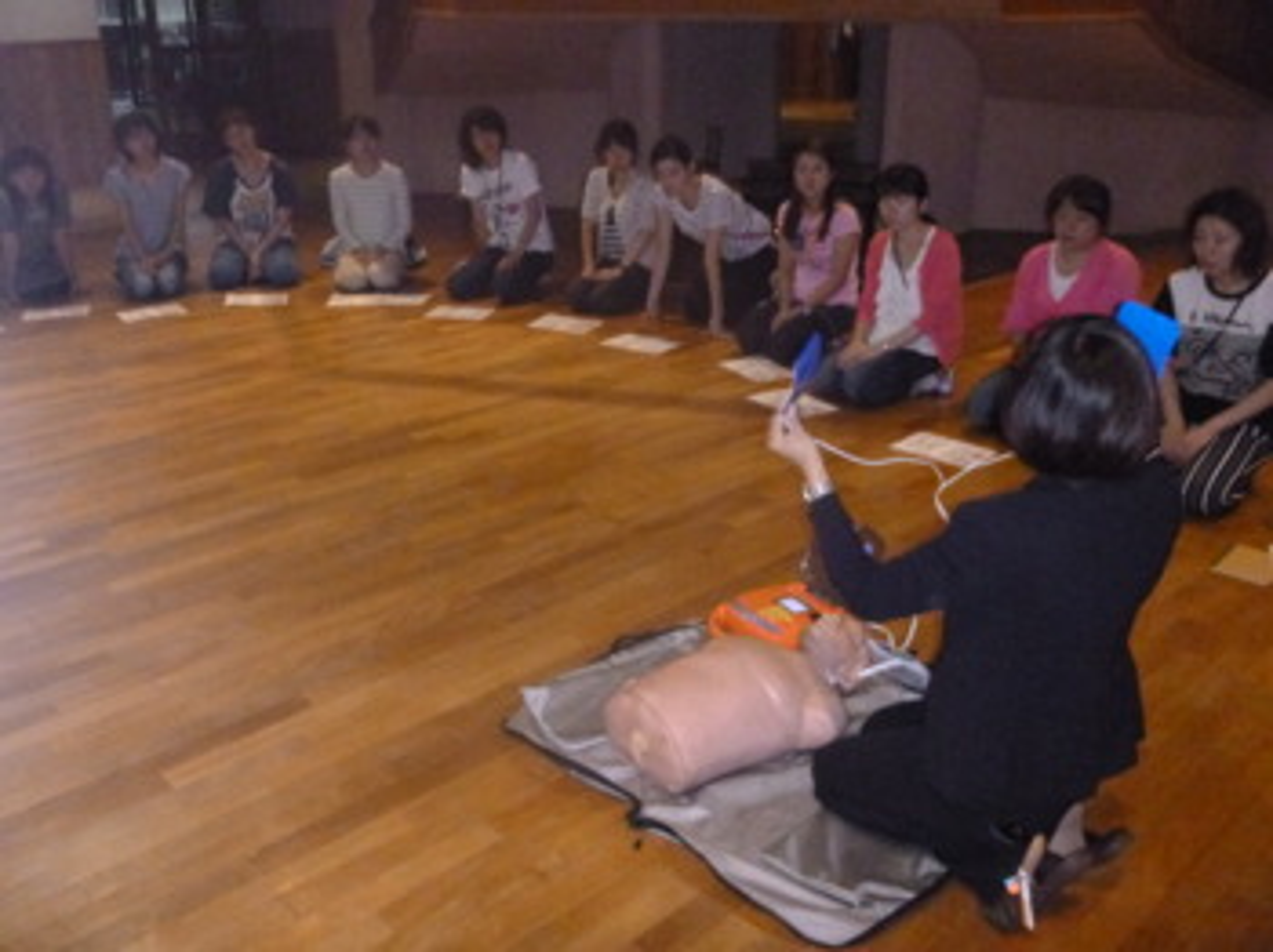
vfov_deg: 42.9
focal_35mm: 33
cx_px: 636
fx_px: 1213
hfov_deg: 55.4
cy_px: 476
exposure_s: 1/60
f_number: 4.3
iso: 1000
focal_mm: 5.9
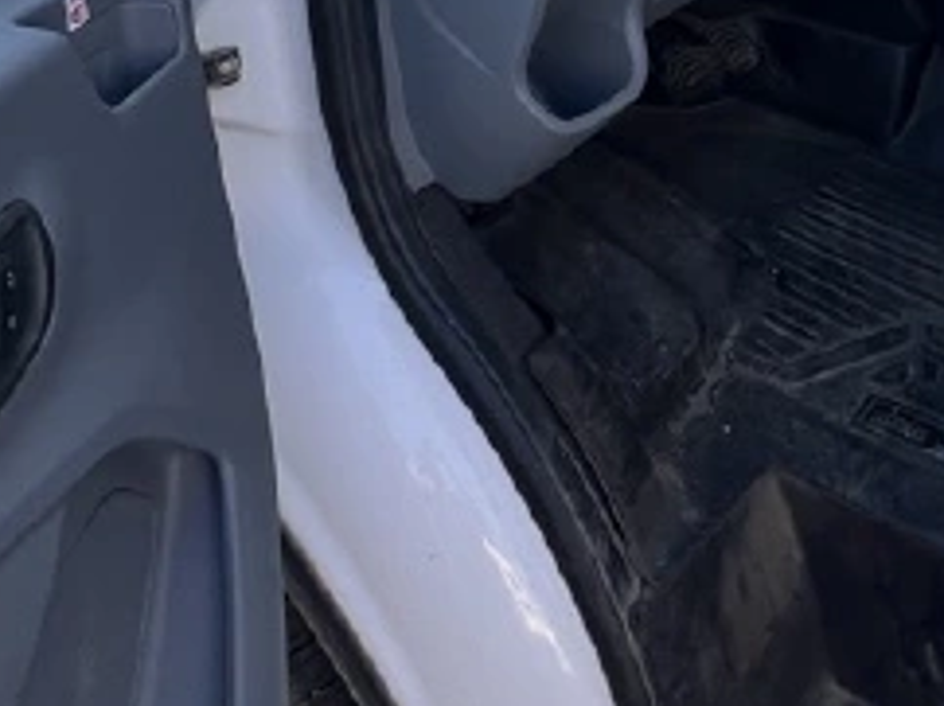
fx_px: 1171
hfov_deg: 38.4
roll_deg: -1.7
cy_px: -254
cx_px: 967
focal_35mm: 43
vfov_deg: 27.1
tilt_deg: -12.3
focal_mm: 1.57
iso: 32
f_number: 1.8
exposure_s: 1/121
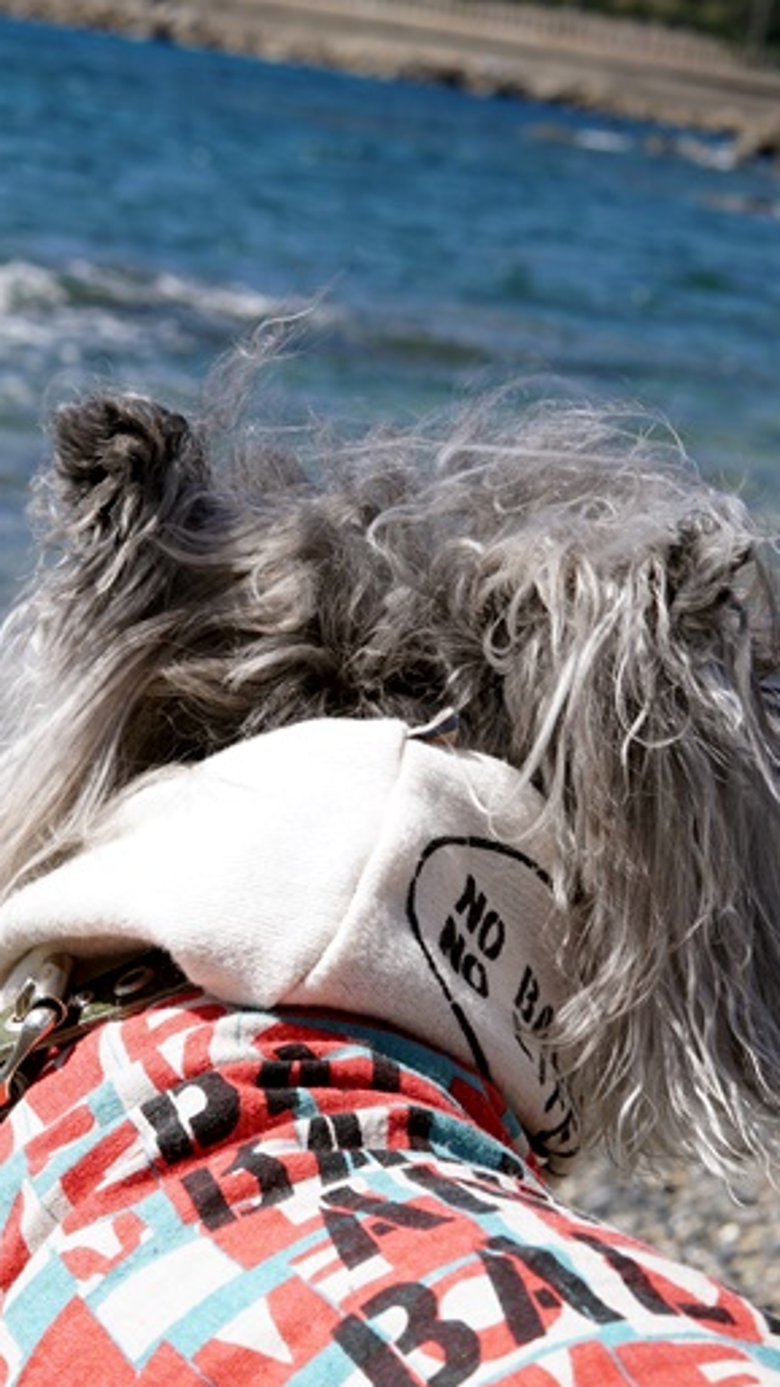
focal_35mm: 94
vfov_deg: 22.7
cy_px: 627
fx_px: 3457
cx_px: 416
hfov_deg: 12.9
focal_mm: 30
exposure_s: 1/320
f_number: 8
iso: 100
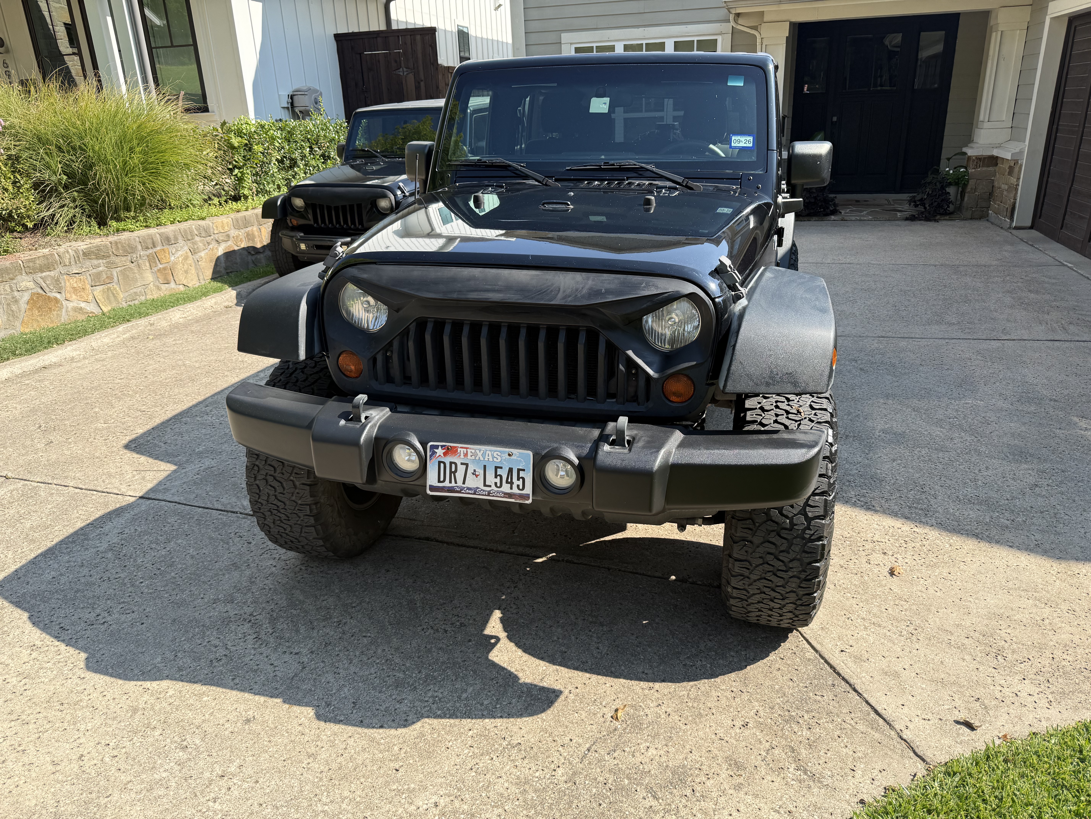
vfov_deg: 56.8
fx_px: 756
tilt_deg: -18.7
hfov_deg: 71.6
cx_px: 546
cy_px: 410
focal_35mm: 24
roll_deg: +2.6
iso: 80
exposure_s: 1/1653
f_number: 1.78
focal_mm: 6.76
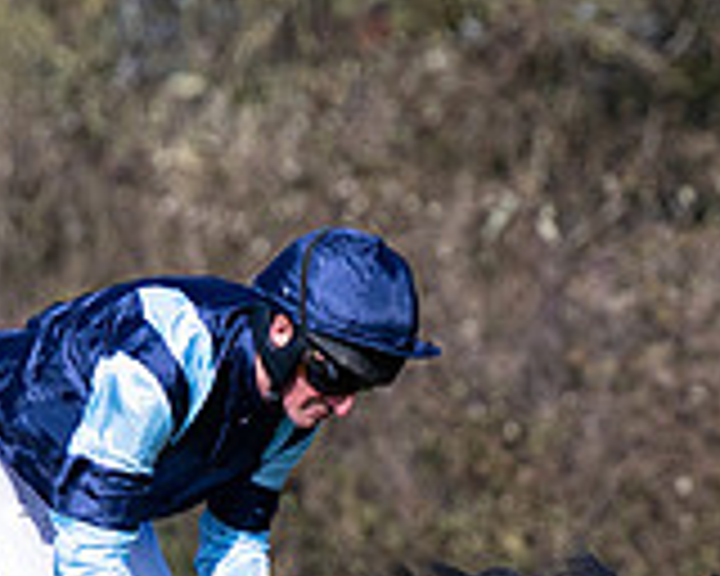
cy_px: 846
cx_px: 68
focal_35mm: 869
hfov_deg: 2.2
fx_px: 18518
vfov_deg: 1.8
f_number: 2.8
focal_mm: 125
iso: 200
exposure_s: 1/4000
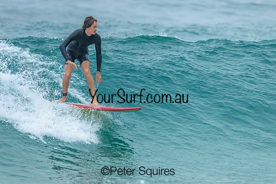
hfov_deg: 1.9
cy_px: 64
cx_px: 148
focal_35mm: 1100
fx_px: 8438
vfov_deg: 1.3
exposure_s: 1/2500
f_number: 6.3
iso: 1800
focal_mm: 800
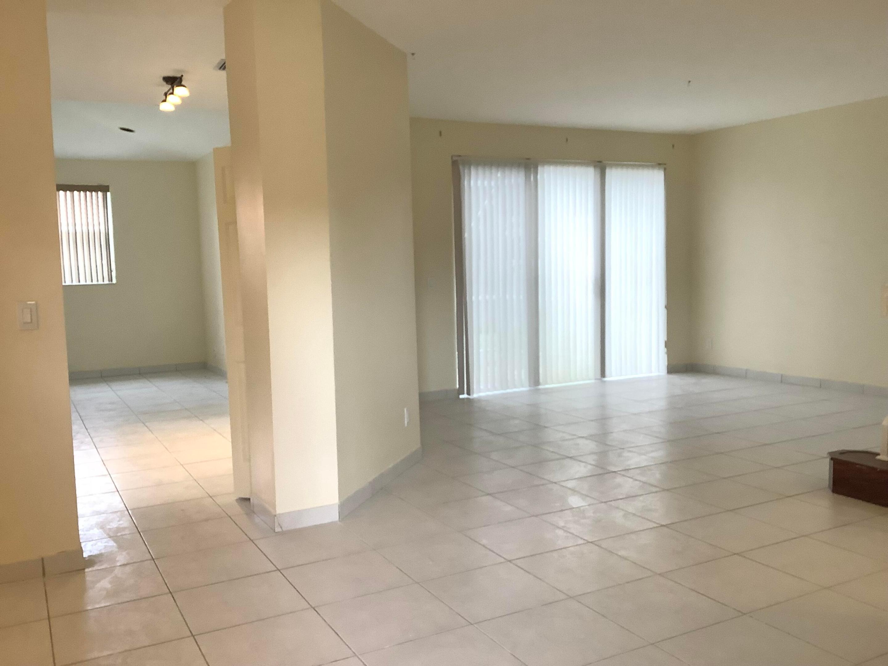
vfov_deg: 45.4
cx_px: 444
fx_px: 795
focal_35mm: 31
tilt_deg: -5.9
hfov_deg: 58.4
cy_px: 333
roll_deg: +0.4
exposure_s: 1/60
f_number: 2.4
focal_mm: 3.3
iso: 125
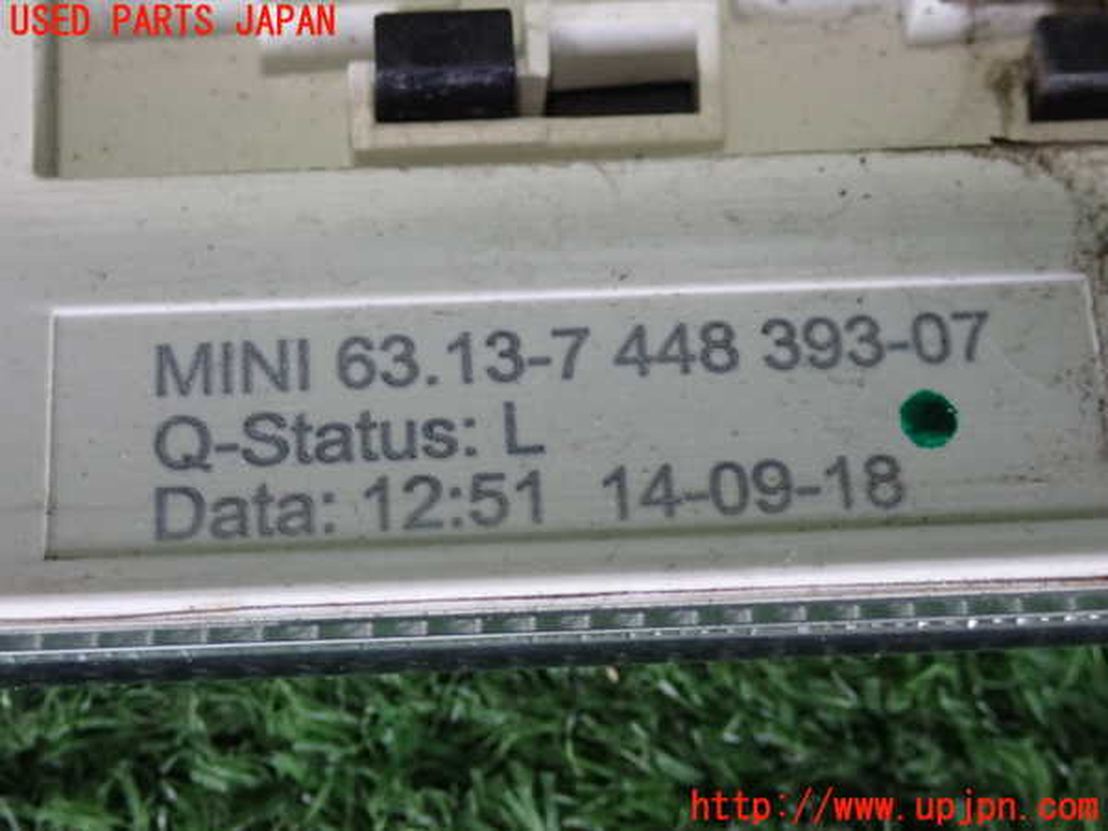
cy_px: 416
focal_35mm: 71
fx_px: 2273
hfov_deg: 27.4
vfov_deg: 20.7
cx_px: 554
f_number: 3.9
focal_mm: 12.73
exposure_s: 1/50
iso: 800
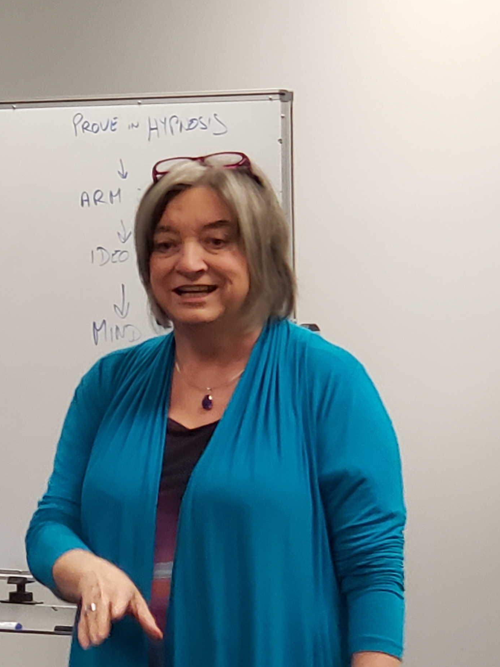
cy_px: 549
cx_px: 48
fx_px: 2196
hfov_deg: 12.9
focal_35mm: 114
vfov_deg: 17.1
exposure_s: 1/33
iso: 200
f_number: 2.4
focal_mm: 6
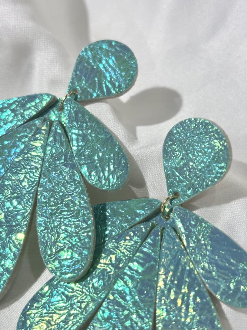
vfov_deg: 36.8
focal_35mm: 52
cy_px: 165
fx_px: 495
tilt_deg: -55.0
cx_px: 124
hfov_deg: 28.0
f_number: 1.6
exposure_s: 1/272
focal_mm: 5.96
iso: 32
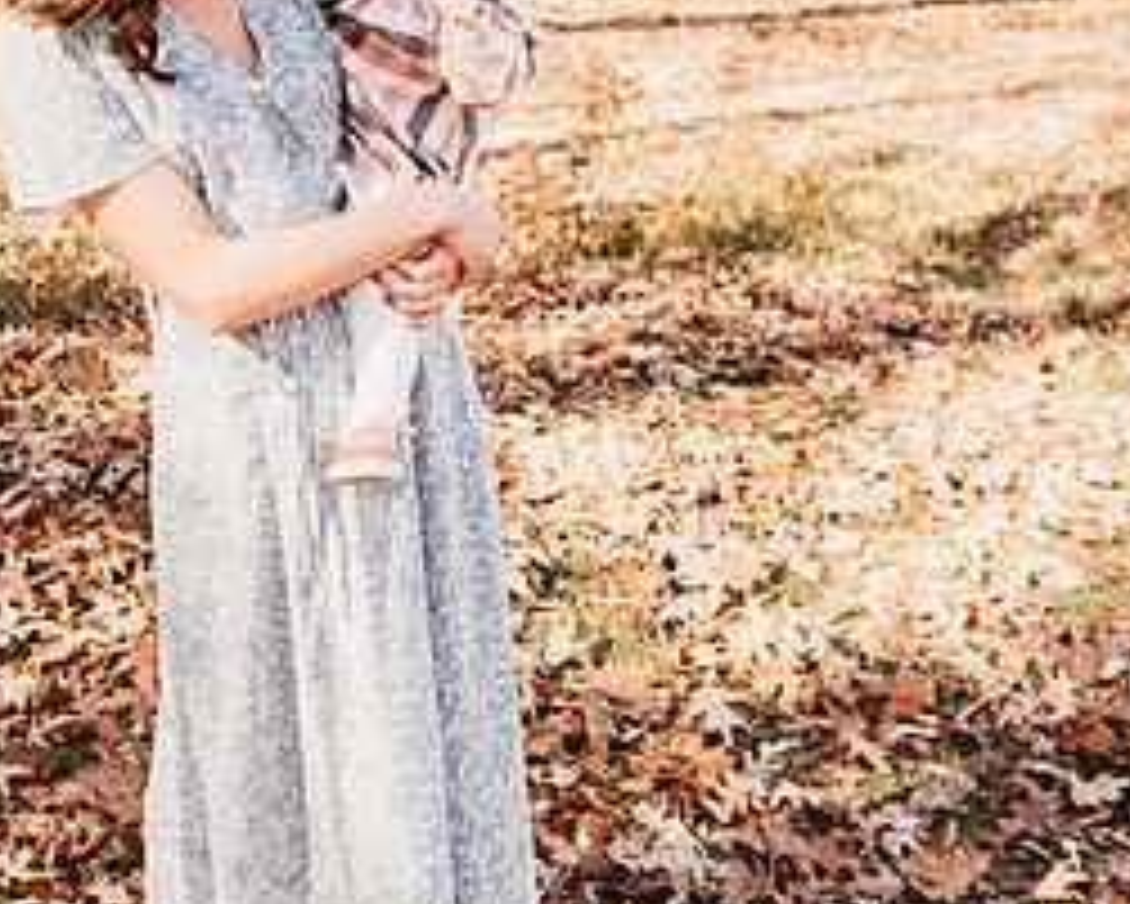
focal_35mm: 52
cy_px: 110
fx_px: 1740
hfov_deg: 35.7
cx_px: 401
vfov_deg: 28.2
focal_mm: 24
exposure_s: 1/250
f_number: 2.8
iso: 100
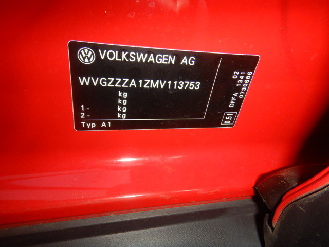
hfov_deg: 71.6
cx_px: 164
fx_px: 228
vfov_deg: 56.8
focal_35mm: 24
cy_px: 124
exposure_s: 1/30
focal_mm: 4.3
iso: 200
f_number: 8.2
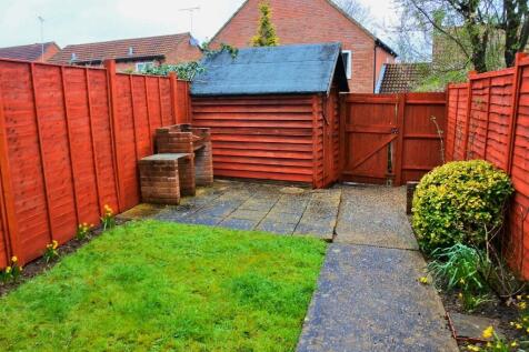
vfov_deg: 47.9
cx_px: 264
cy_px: 176
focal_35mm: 27
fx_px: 397
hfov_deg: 67.4
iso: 250
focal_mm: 10
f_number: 3.5
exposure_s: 1/500
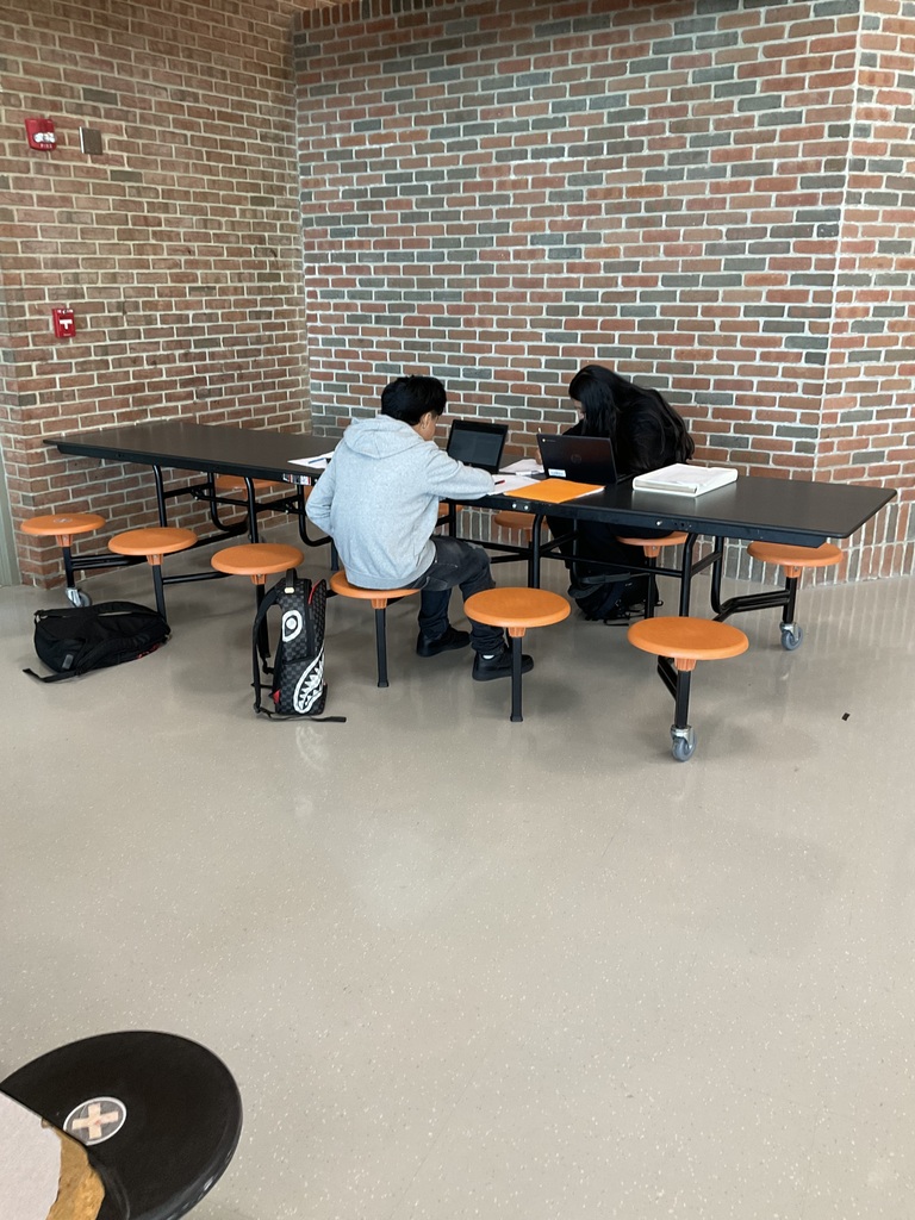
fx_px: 1022
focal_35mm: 29
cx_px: 458
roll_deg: +1.1
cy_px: 610
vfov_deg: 61.7
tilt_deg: -20.3
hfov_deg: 48.2
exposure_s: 1/60
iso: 80
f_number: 1.8
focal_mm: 3
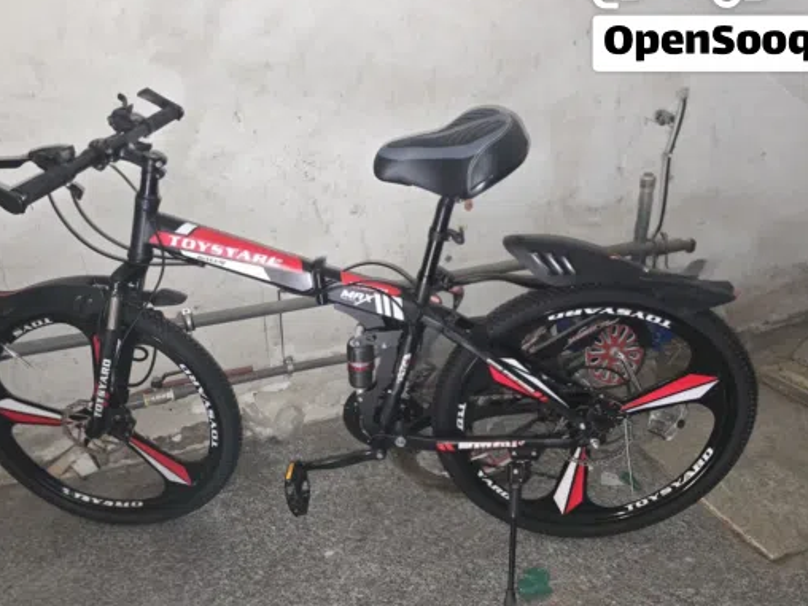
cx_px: 353
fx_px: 677
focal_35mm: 29
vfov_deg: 48.2
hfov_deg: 61.5
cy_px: 301
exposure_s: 1/12
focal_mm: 6.3
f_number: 1.7
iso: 800
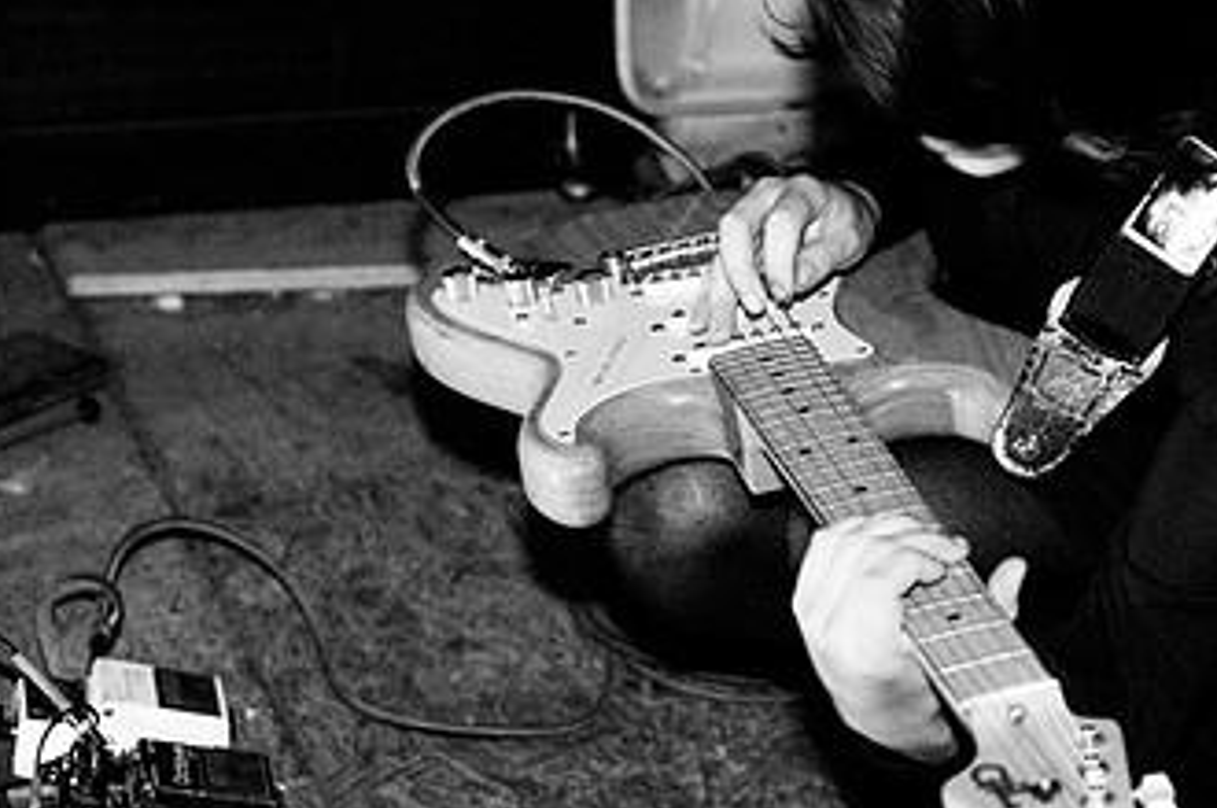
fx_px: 3916
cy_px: 404
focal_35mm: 116
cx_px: 870
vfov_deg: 11.8
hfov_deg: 17.6
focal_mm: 44
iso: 1000
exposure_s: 1/30
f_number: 2.8
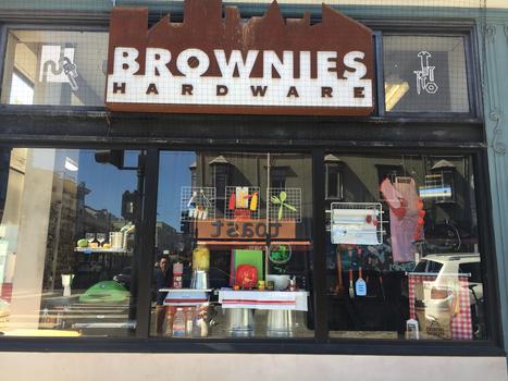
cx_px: 254
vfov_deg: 48.2
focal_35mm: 29
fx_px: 425
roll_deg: -1.4
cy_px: 190
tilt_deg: +9.7
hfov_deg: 61.7
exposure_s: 1/287
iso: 25
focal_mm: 4.15
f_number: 2.2
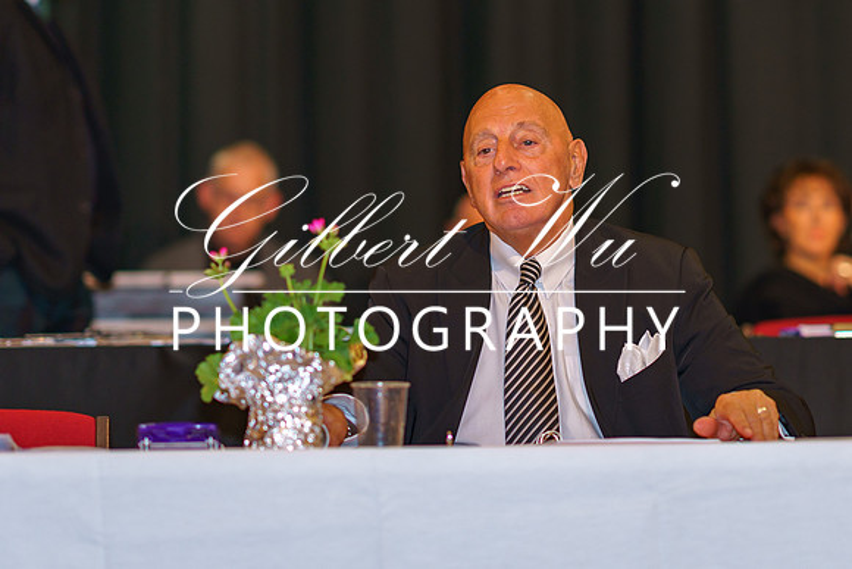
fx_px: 3683
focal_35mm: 156
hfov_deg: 13.2
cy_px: 198
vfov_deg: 8.8
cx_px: 515
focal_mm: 85
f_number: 1.6
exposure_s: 1/60
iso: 200
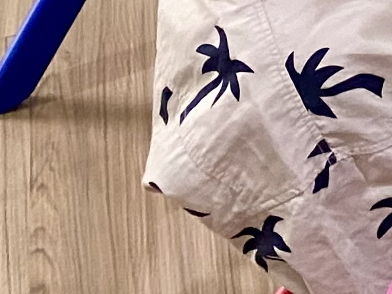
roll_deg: -4.5
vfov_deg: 7.8
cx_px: 1100
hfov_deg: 9.8
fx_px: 1857
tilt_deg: -21.5
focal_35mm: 164
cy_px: -600
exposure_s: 1/50
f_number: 1.8
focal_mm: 4.25
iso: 250
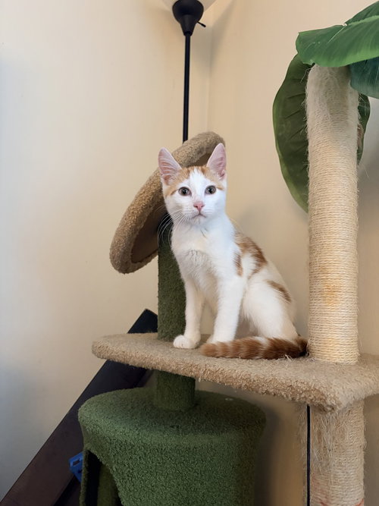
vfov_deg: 67.3
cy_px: 253
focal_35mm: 26
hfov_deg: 53.0
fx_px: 380
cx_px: 190
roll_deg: -2.8
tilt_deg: +8.4
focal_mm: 5.96
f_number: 1.6
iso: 500
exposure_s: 1/30
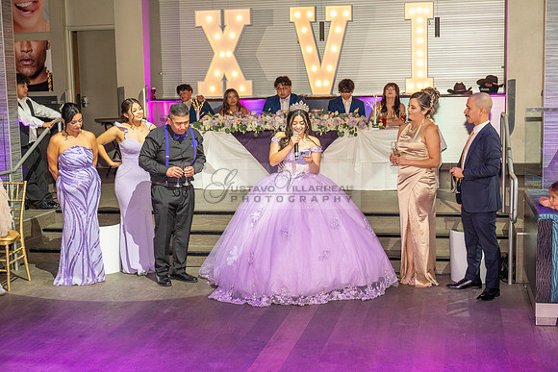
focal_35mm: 53
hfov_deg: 37.5
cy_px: 186
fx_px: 822
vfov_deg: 25.5
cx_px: 279
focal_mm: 53
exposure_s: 1/125
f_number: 4
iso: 1000
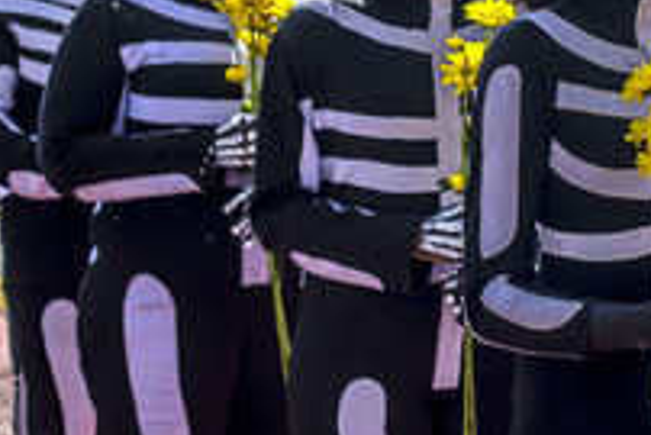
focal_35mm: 156
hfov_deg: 13.1
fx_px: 2823
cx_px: 385
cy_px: 84
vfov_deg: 8.8
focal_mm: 70
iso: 100
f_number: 9
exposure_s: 1/320
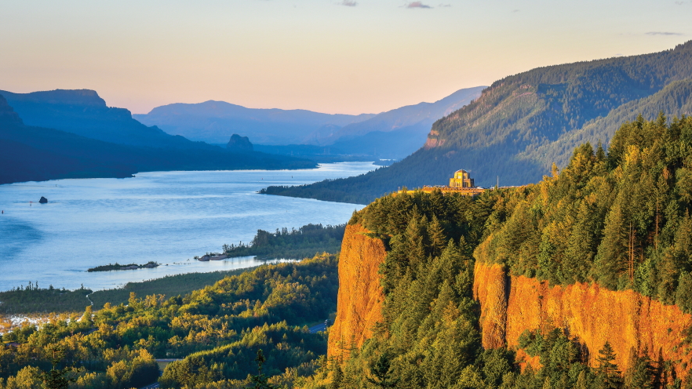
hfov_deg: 19.3
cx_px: 345
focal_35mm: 111
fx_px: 2037
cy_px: 225
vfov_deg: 10.9
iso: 100
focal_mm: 70
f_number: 8
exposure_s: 1/25
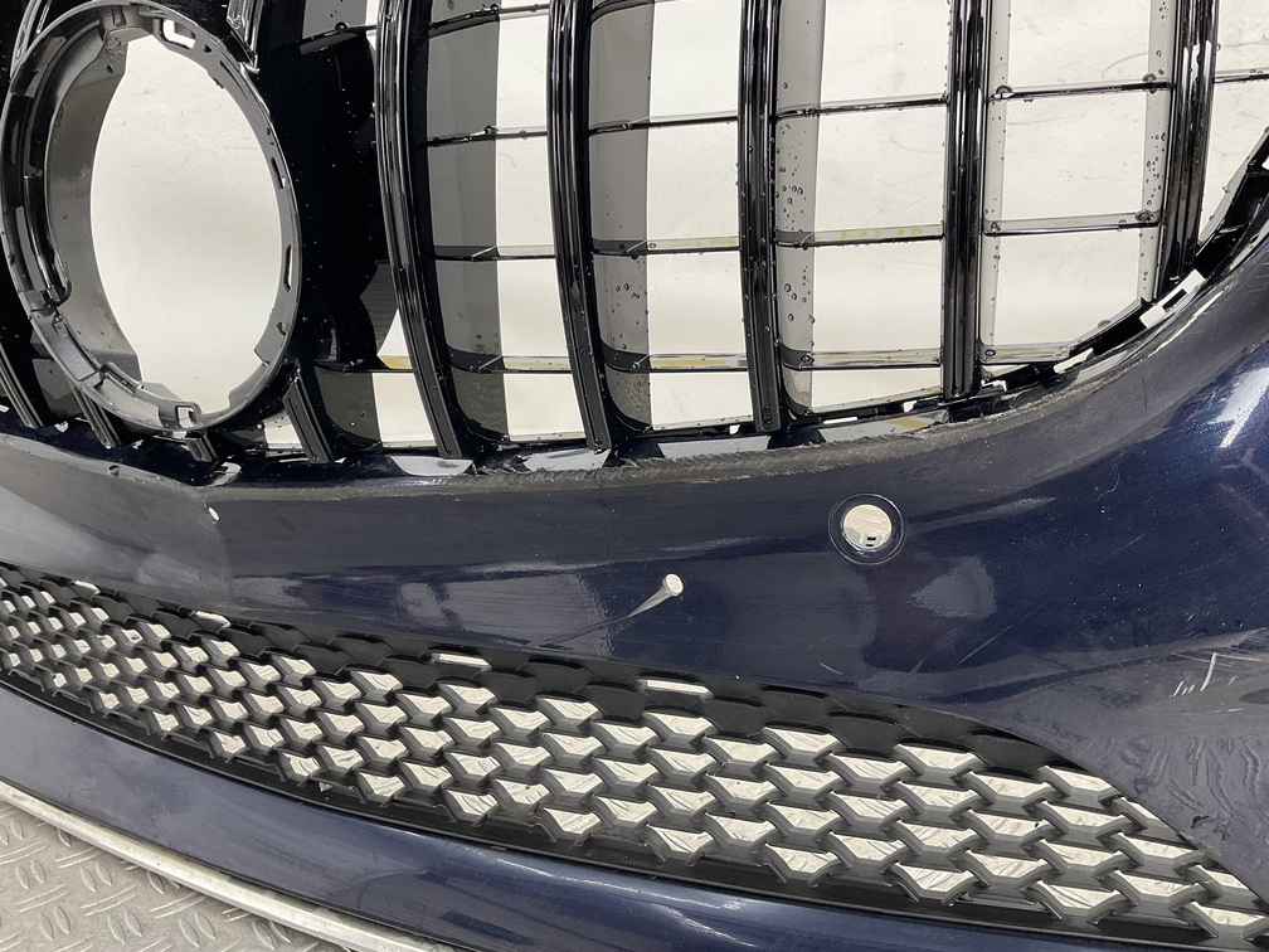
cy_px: 476
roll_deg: +2.1
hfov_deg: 61.7
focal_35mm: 29
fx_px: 1063
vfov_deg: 48.2
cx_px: 634
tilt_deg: -17.5
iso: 64
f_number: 1.8
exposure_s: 1/120
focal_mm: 3
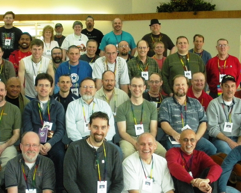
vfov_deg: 25.7
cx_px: 109
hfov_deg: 31.9
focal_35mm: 59
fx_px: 421
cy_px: 127
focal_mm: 6.3
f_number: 3.5
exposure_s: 1/30
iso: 400
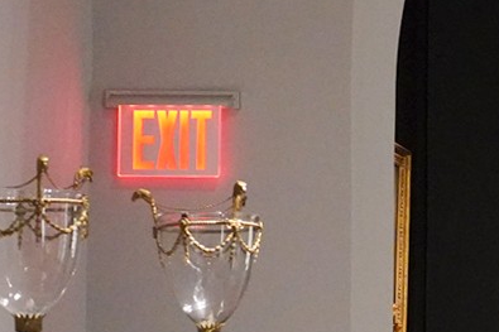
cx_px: 872
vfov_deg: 8.5
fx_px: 2244
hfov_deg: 11.8
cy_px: 264
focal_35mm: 162
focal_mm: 32
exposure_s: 1/100
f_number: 4
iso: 8000
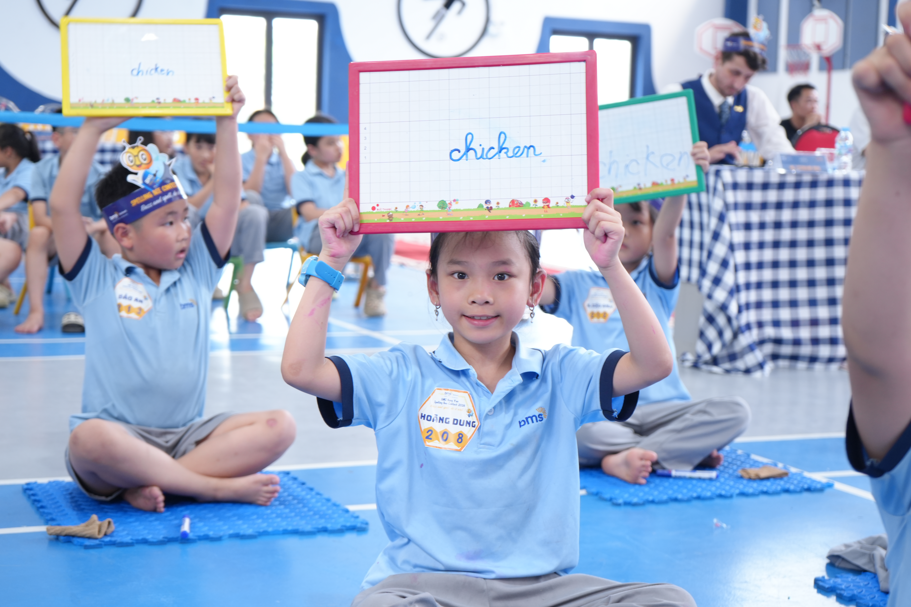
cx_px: 456
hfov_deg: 32.9
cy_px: 304
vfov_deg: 22.3
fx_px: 1544
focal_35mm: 61
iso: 800
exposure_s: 1/40
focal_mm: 61
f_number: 5.6
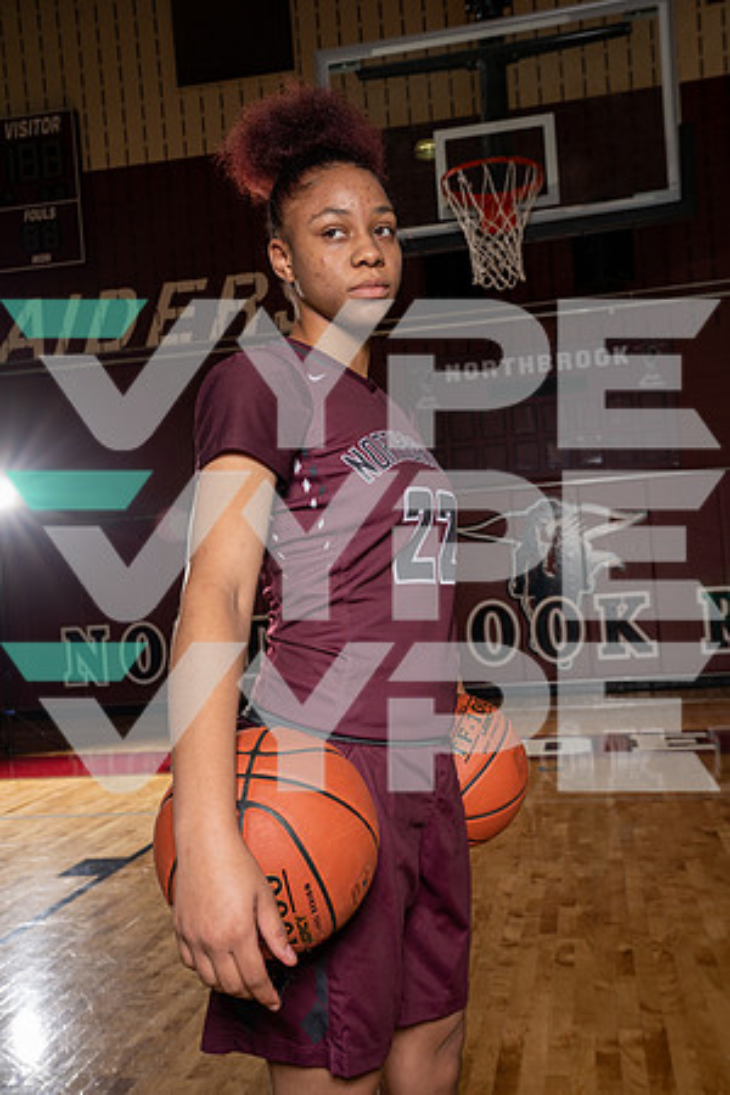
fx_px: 1125
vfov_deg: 51.9
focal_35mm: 37
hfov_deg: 35.9
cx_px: 365
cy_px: 548
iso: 500
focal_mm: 37
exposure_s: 1/250
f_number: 8
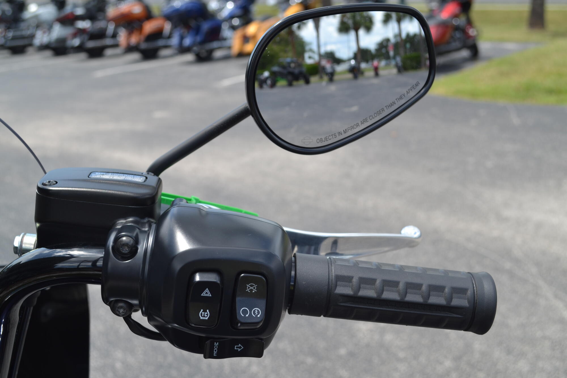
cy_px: 189
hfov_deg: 43.6
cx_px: 284
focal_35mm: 45
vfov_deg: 29.9
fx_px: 709
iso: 100
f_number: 6.3
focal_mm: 30
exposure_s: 1/160
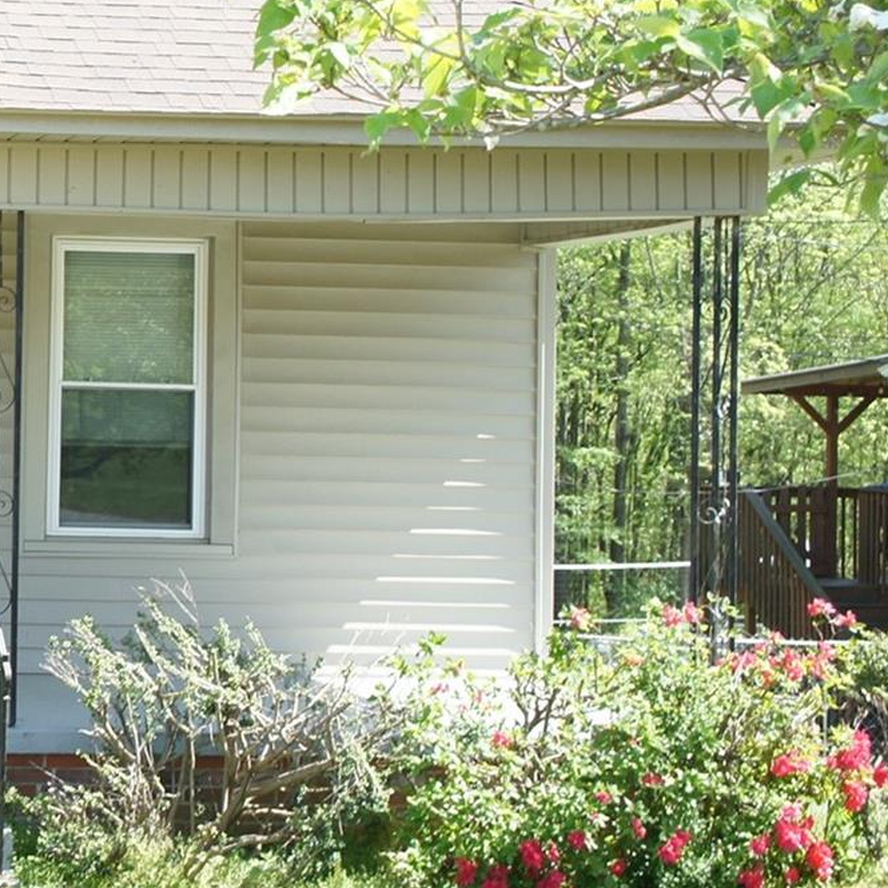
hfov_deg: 15.9
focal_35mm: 102
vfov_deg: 17.0
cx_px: -358
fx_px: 2960
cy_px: 323
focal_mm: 26
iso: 200
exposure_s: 1/100
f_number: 6.3
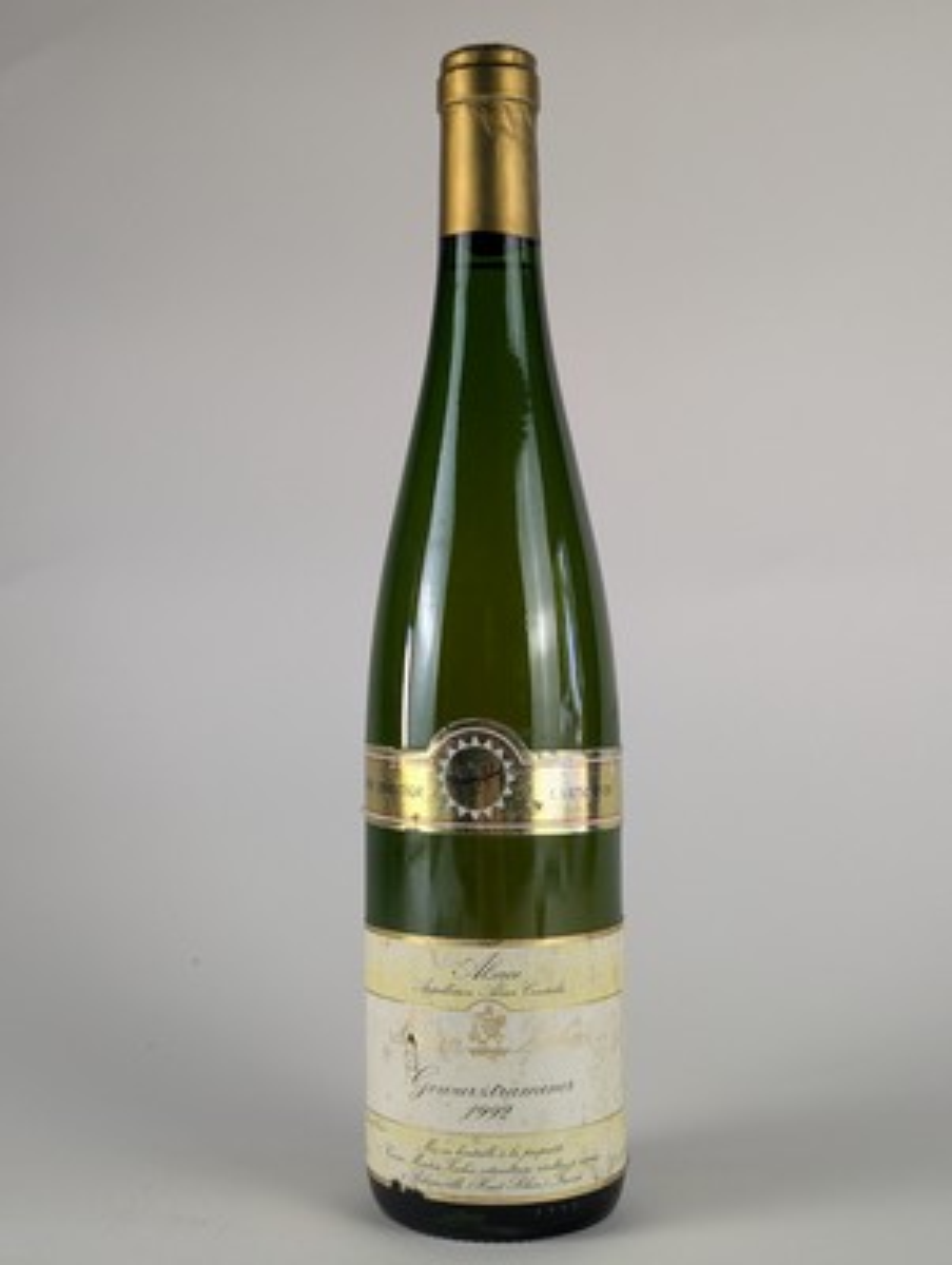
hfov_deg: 30.3
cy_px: 632
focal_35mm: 48
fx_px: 1756
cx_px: 476
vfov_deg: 39.6
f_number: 1.85
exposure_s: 1/113
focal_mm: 6.81
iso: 41
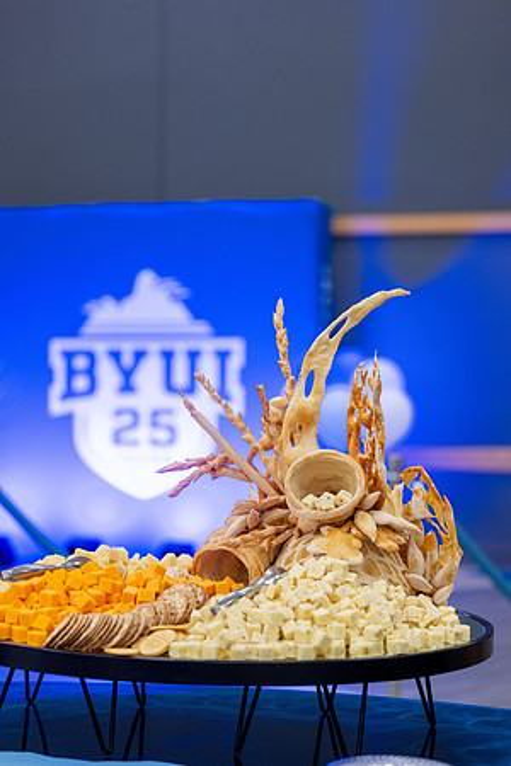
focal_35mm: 70
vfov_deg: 28.8
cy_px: 383
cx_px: 256
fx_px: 1490
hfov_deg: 19.5
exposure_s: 1/250
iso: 800
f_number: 2.8
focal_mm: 70
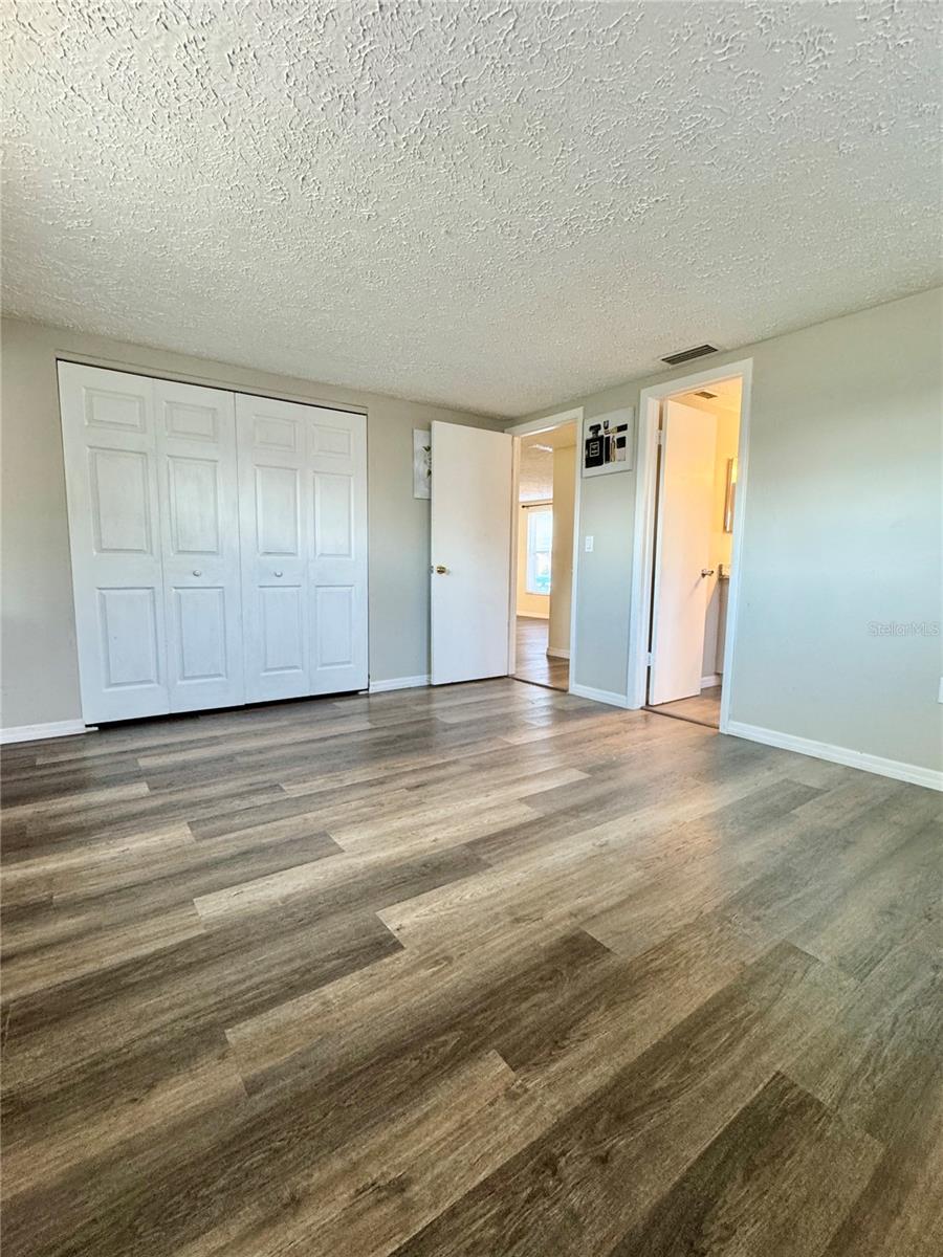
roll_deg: -0.7
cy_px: 628
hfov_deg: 85.7
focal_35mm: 14
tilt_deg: -7.5
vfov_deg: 102.1
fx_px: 509
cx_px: 472
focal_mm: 2.22
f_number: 2.2
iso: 250
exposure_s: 1/60
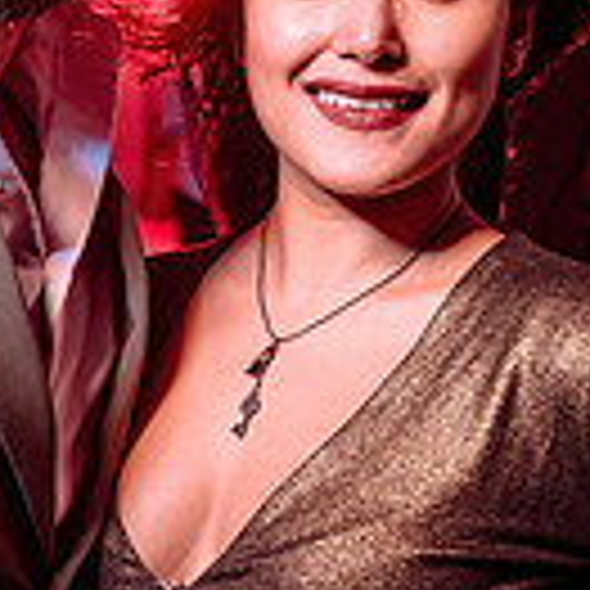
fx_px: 2063
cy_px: 274
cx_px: 41
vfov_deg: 16.3
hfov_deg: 16.0
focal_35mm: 107
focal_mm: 27
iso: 800
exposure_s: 1/80
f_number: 3.2
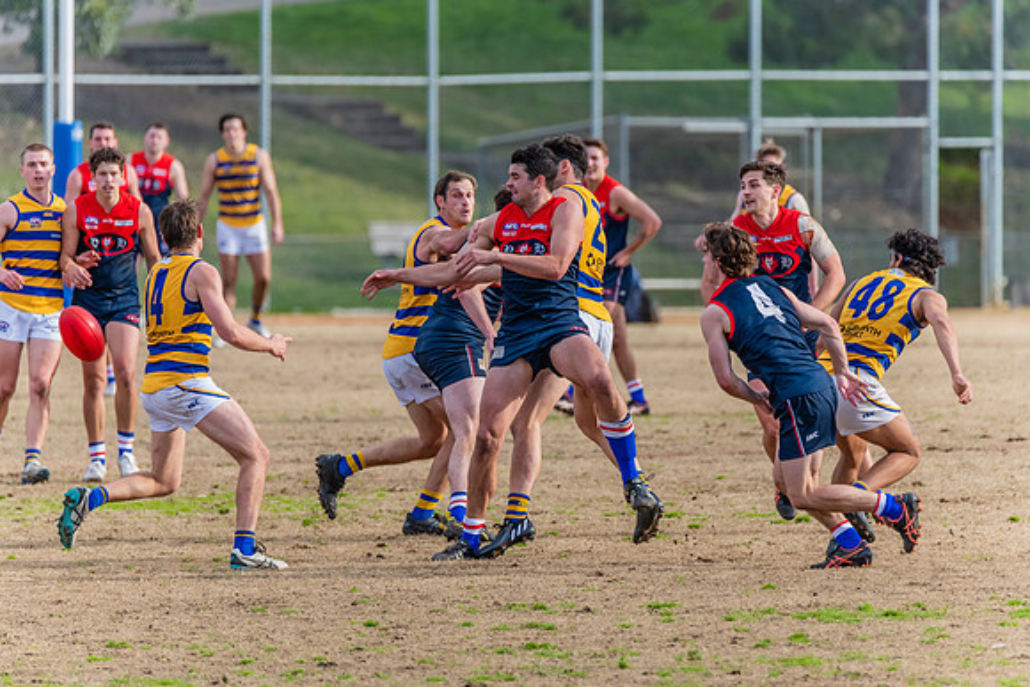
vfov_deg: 2.7
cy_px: 344
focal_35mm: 501
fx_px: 14337
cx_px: 515
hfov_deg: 4.1
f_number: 6.3
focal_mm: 500
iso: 1000
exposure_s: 1/1600
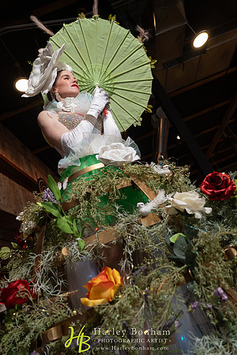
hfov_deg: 53.1
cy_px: 178
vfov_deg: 73.7
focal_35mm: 24
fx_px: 237
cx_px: 118
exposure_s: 1/125
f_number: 4
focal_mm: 24
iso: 1250
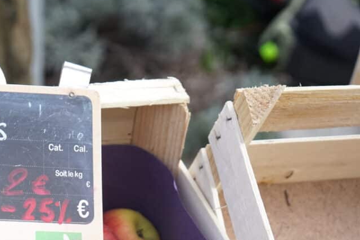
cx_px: 1
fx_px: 1080
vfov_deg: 12.6
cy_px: 186
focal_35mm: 108
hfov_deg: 18.4
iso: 1600
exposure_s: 1/2000
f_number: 5
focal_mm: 54
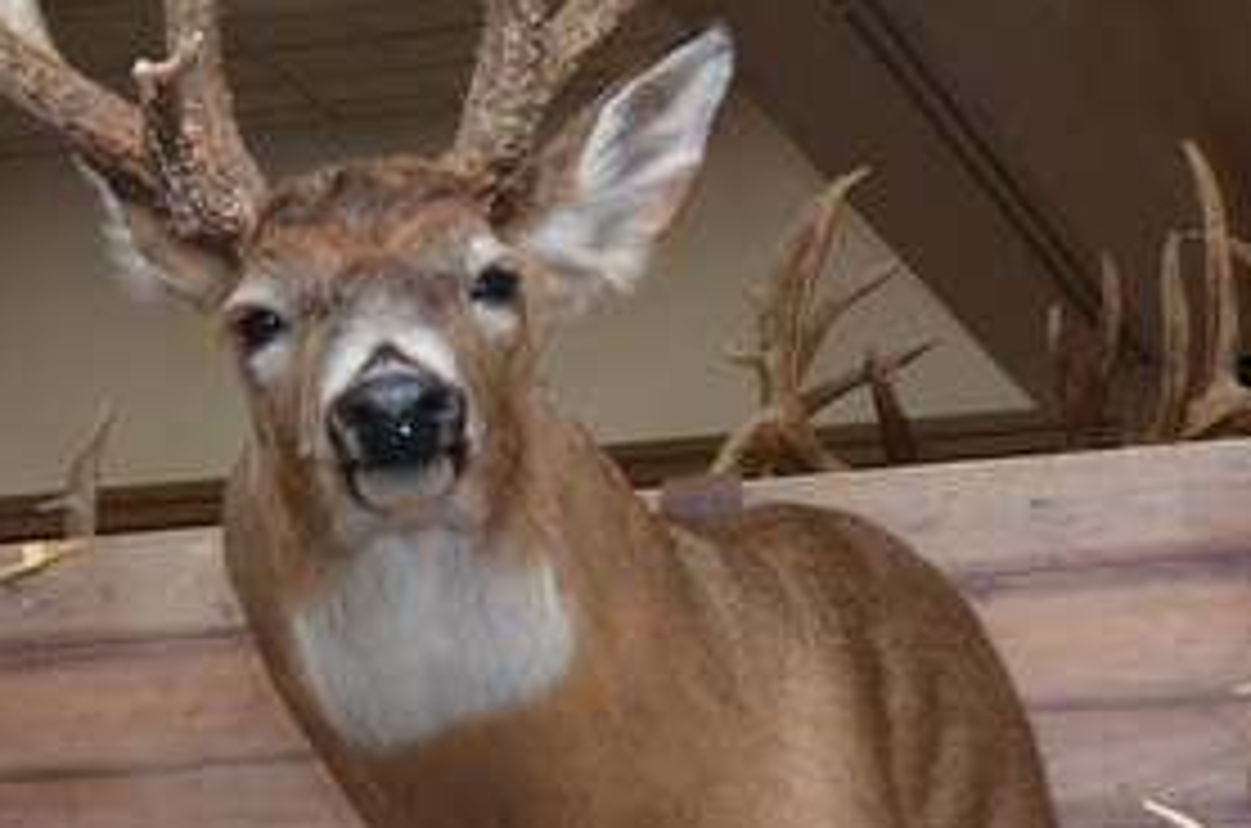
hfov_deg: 13.2
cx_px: -230
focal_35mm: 152
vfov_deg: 8.9
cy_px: 1035
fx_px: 5270
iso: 500
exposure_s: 1/60
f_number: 6.3
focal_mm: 22
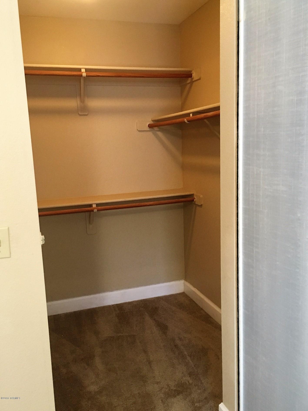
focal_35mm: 29
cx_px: 154
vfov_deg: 61.7
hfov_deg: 48.2
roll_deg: -0.1
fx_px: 344
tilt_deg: -8.2
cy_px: 206
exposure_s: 1/24
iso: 200
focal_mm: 4.15
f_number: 2.2
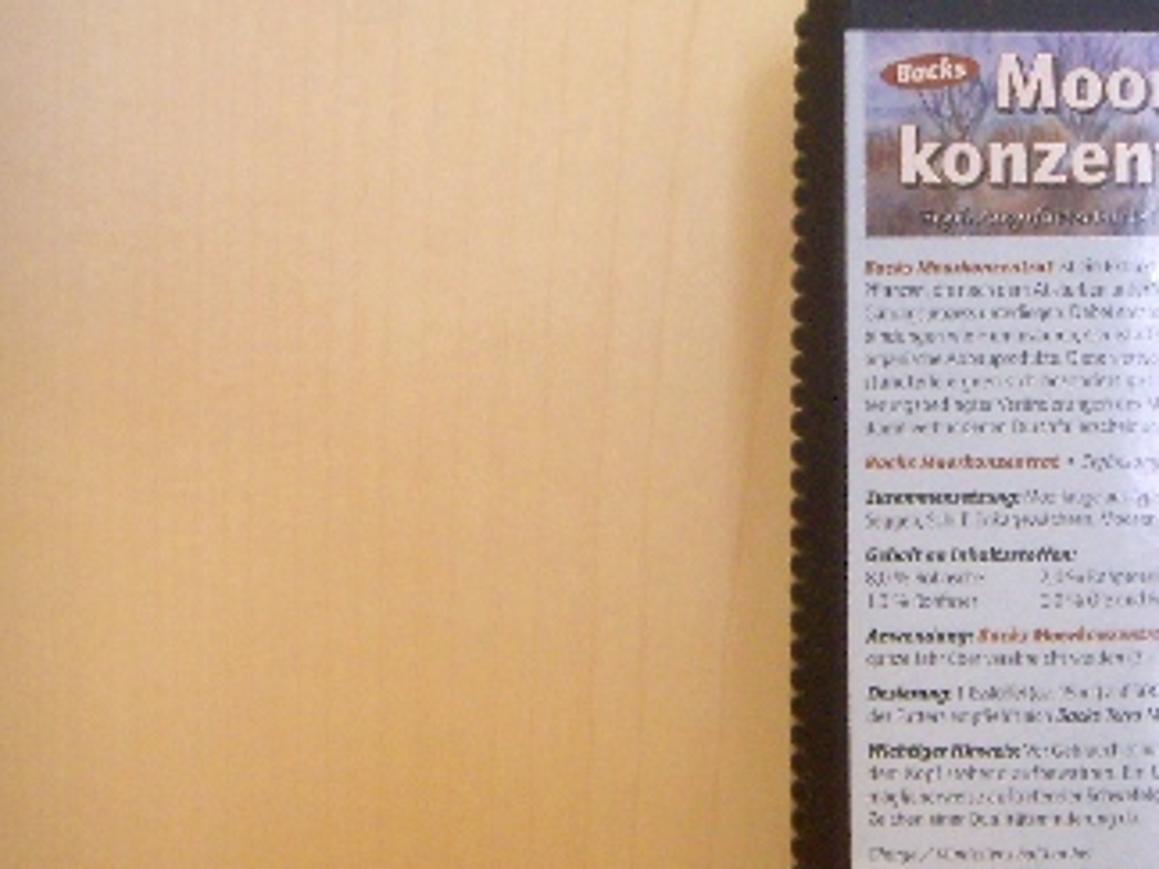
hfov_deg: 25.1
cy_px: 386
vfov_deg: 19.6
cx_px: 1084
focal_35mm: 75
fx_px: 2511
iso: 200
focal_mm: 6.4
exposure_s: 1/14.3
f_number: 3.5
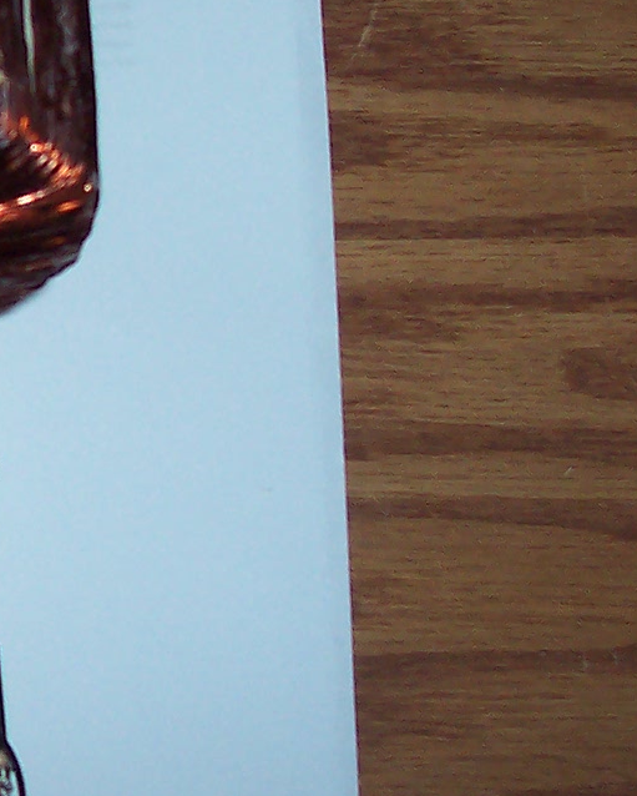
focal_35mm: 115
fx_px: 2708
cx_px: -196
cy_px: 324
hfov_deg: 13.0
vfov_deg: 16.7
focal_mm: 5.6
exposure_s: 1/60
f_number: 2.8
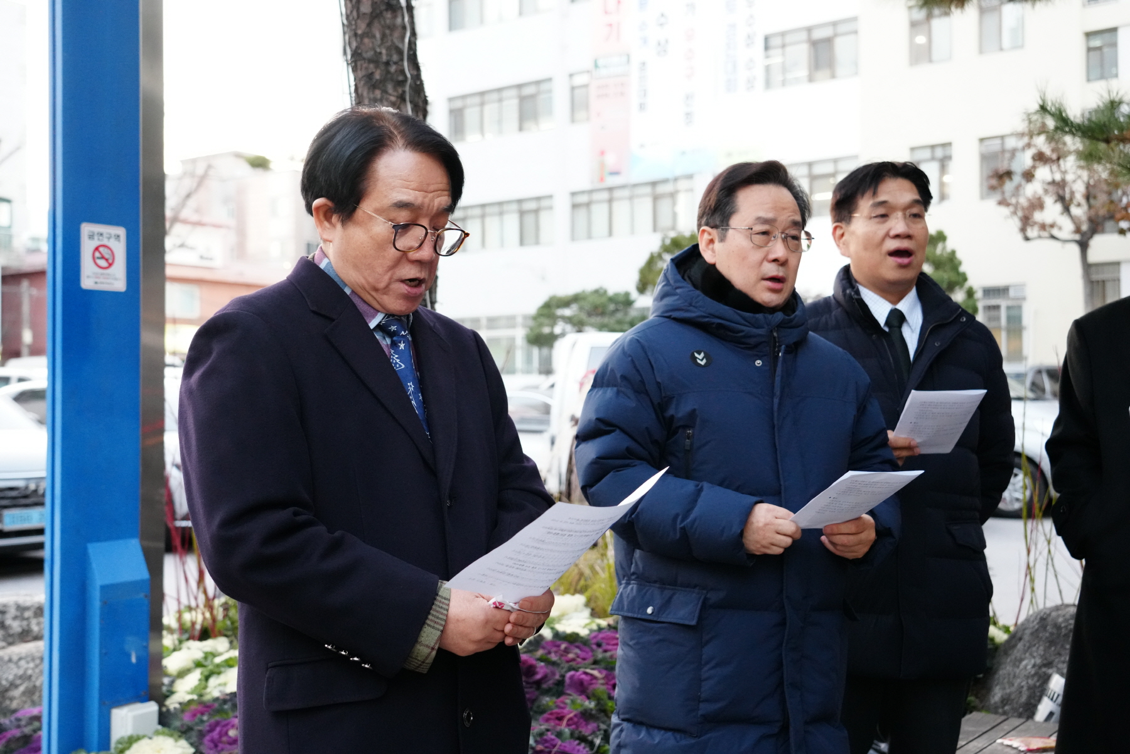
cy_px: 377
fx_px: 1255
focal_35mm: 40
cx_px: 565
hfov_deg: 48.5
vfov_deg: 33.4
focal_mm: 40
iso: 5000
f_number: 4.5
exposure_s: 1/160
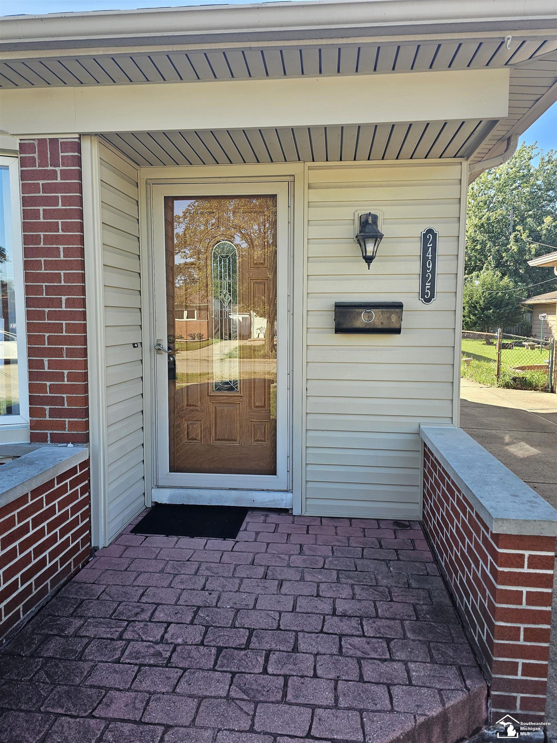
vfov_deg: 73.9
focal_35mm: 23
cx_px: 278
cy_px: 372
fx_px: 493
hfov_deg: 58.9
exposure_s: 1/180
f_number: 1.7
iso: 25
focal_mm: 6.3
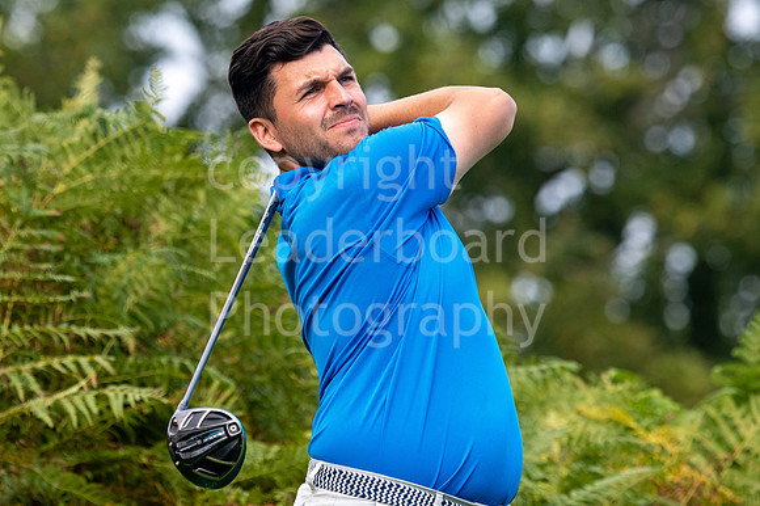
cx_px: 273
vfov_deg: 2.1
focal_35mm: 646
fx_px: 13622
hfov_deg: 3.2
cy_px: 156
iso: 200
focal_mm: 300
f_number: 5.6
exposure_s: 1/640
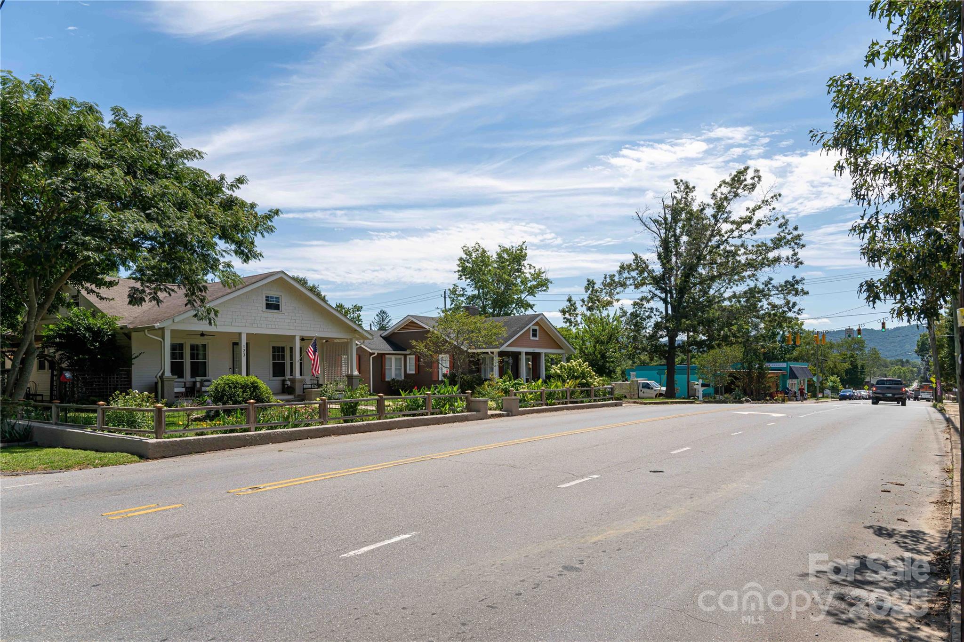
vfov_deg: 53.1
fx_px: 643
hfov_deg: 73.7
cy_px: 321
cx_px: 482
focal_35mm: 24
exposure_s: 1/800
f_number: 8
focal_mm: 24
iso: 125
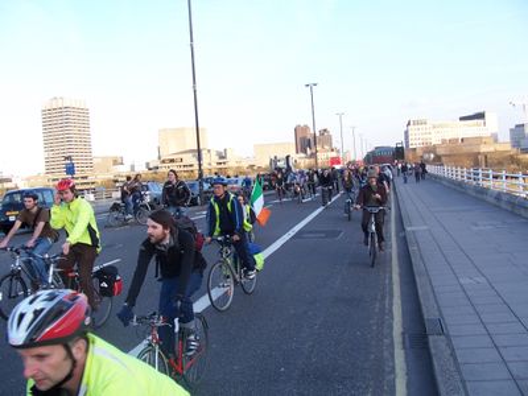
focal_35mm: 35
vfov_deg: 40.7
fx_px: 534
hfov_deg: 52.6
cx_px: 264
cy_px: 198
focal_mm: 6
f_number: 2.8
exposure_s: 1/250
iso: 80
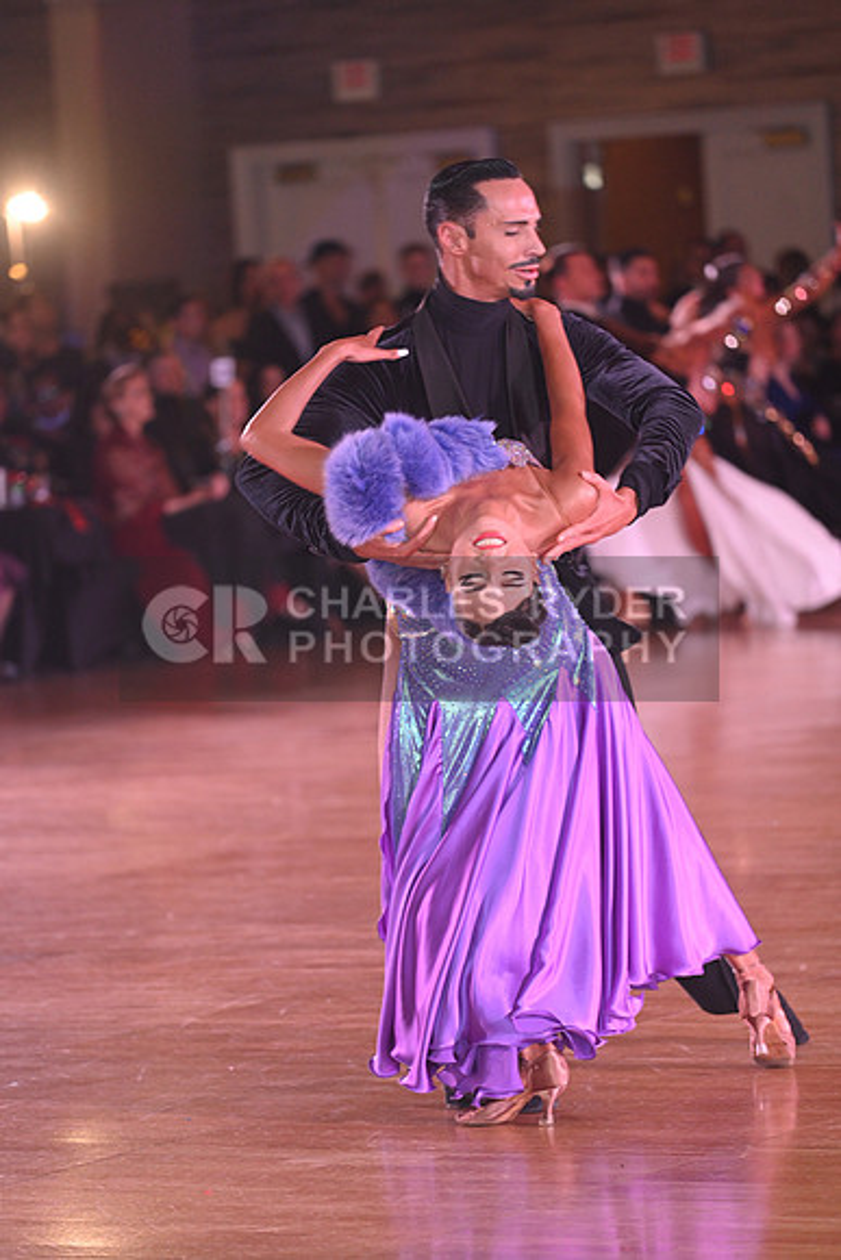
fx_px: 6478
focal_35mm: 185
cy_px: 630
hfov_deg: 7.4
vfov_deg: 11.1
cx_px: 420
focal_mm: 185
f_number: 4
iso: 2000
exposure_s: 1/200
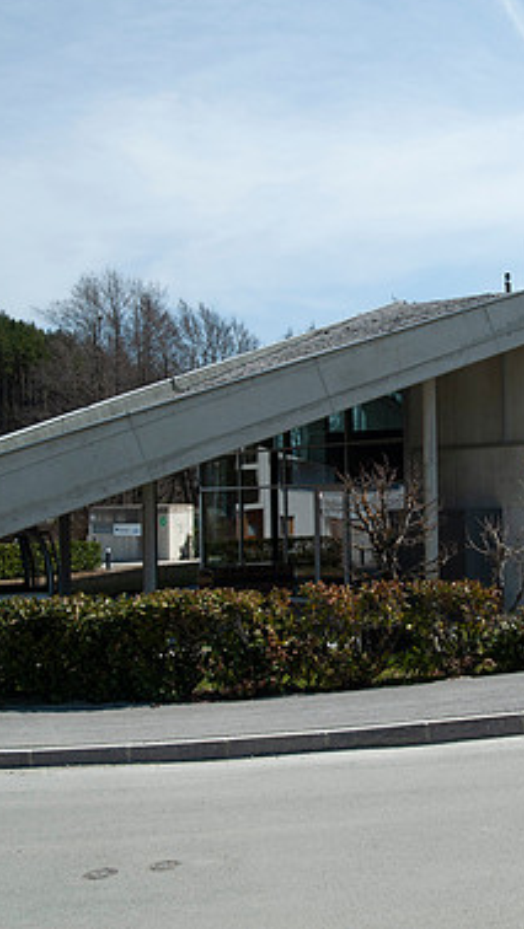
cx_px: 384
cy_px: 457
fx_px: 1110
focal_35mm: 45
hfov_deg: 26.3
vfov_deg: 45.5
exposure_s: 1/500
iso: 200
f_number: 11
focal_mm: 28
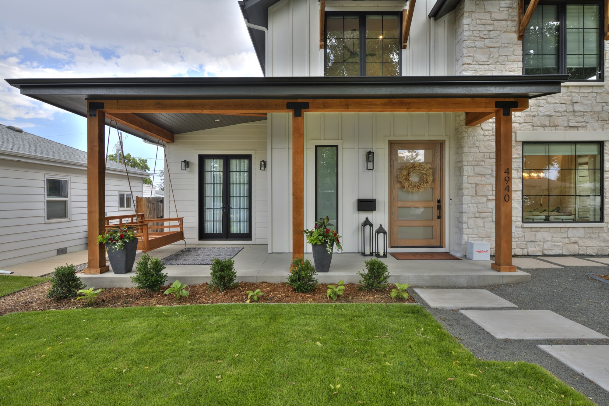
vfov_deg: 64.5
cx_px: 304
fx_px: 321
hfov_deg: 86.9
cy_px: 203
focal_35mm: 19
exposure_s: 1/125
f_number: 10
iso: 100
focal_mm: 19
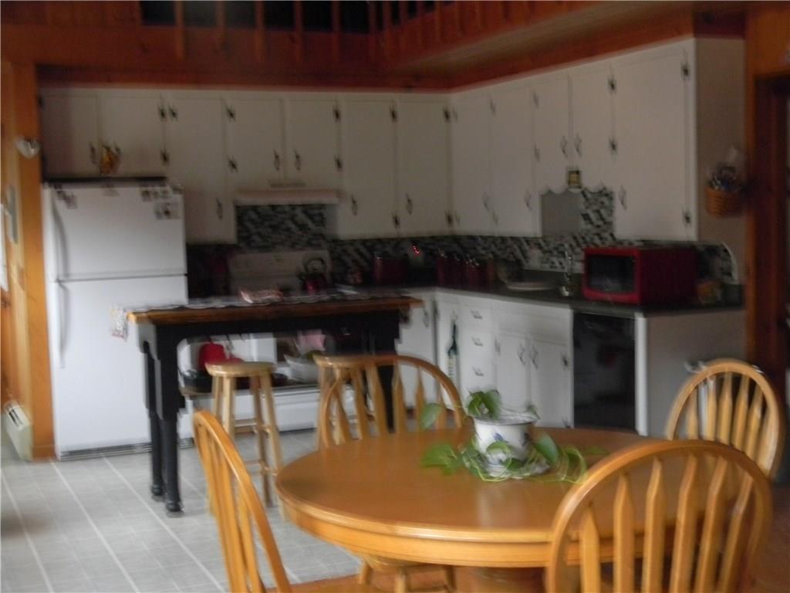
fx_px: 1073
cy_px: 296
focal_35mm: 47
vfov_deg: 30.9
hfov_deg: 40.4
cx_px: 395
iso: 400
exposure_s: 1/10.7
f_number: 3.9
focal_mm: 8.6
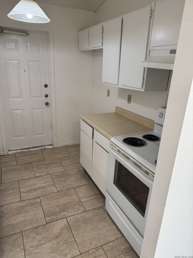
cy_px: 129
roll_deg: -4.3
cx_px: 96
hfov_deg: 56.8
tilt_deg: -16.9
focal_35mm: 24
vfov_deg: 71.6
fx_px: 178
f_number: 1.78
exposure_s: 1/120
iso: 125
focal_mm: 6.76
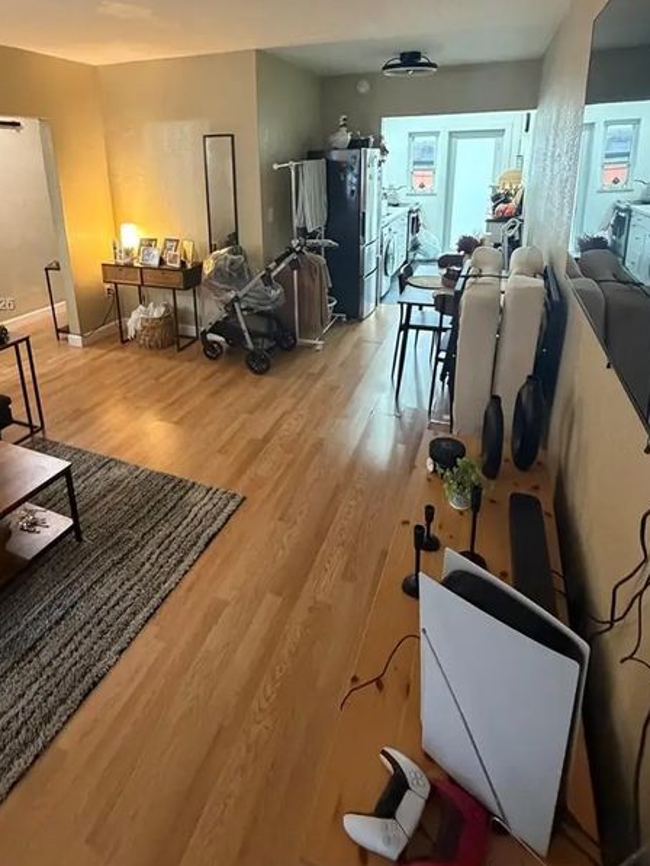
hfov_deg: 65.8
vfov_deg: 79.6
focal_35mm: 20
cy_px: 305
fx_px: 501
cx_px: 287
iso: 800
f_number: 2.2
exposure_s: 1/60
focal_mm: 2.22
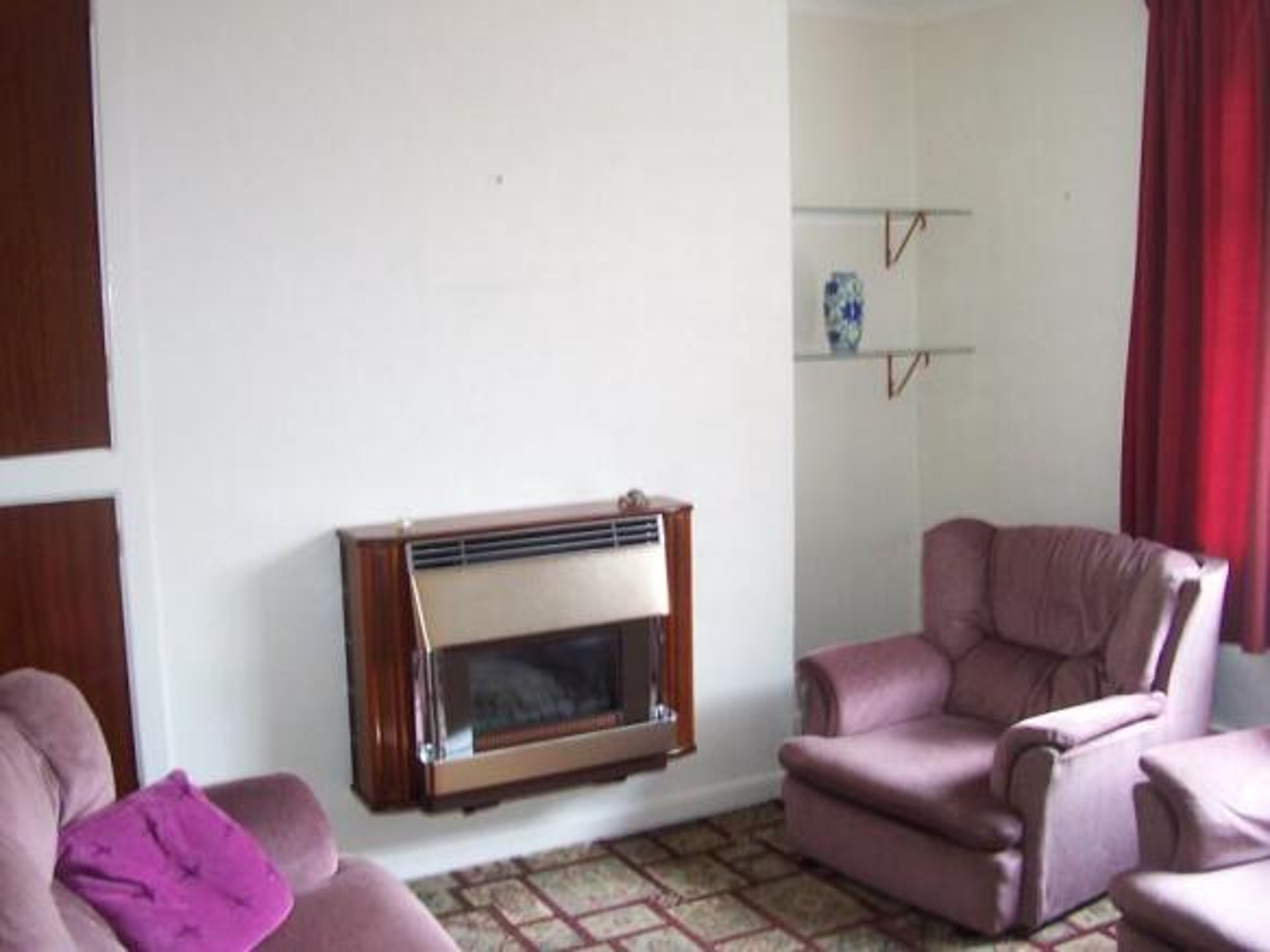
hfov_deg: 50.1
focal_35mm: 37
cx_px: 635
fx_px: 1357
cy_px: 476
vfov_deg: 38.7
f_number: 2.8
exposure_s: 1/10
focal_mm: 5.6
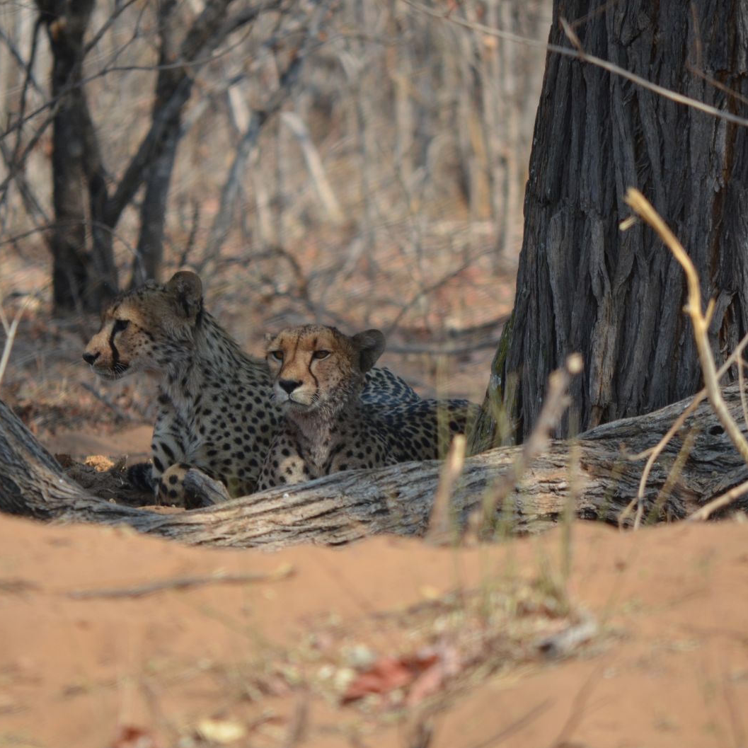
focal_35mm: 578
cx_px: 331
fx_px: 14131
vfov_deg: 3.0
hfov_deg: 3.0
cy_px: 374
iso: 400
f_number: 5.6
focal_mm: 300
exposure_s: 1/1000
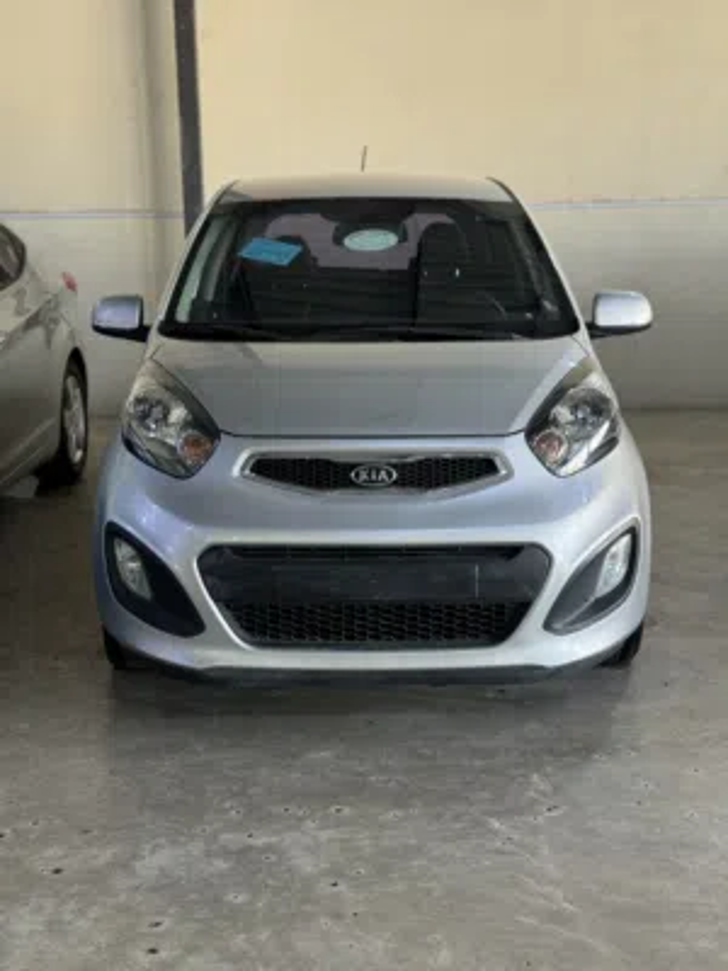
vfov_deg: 39.7
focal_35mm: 48
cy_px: 486
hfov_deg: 30.3
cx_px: 364
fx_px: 1346
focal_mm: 6.76
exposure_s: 1/50
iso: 64
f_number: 1.78
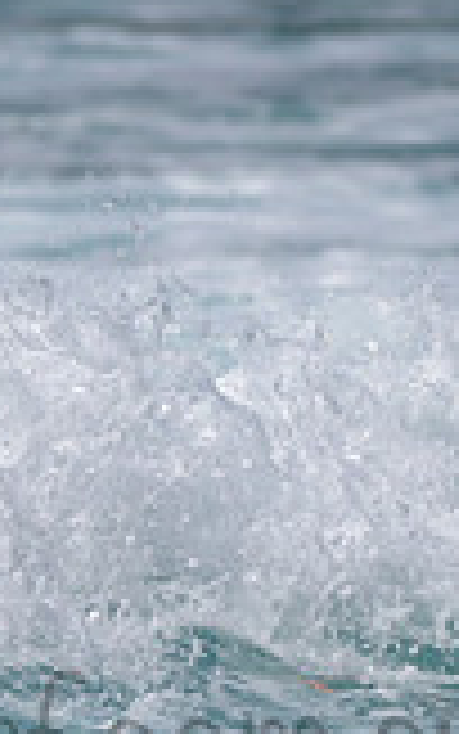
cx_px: 70
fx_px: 44554
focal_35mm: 2228
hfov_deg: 0.6
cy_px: 633
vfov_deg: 0.9
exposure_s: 1/2000
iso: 72
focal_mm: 500
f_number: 5.6
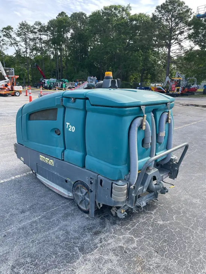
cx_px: 103
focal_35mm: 26
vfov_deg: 67.3
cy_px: 137
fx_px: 206
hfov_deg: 53.1
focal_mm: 4.2
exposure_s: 1/575
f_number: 1.6
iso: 32
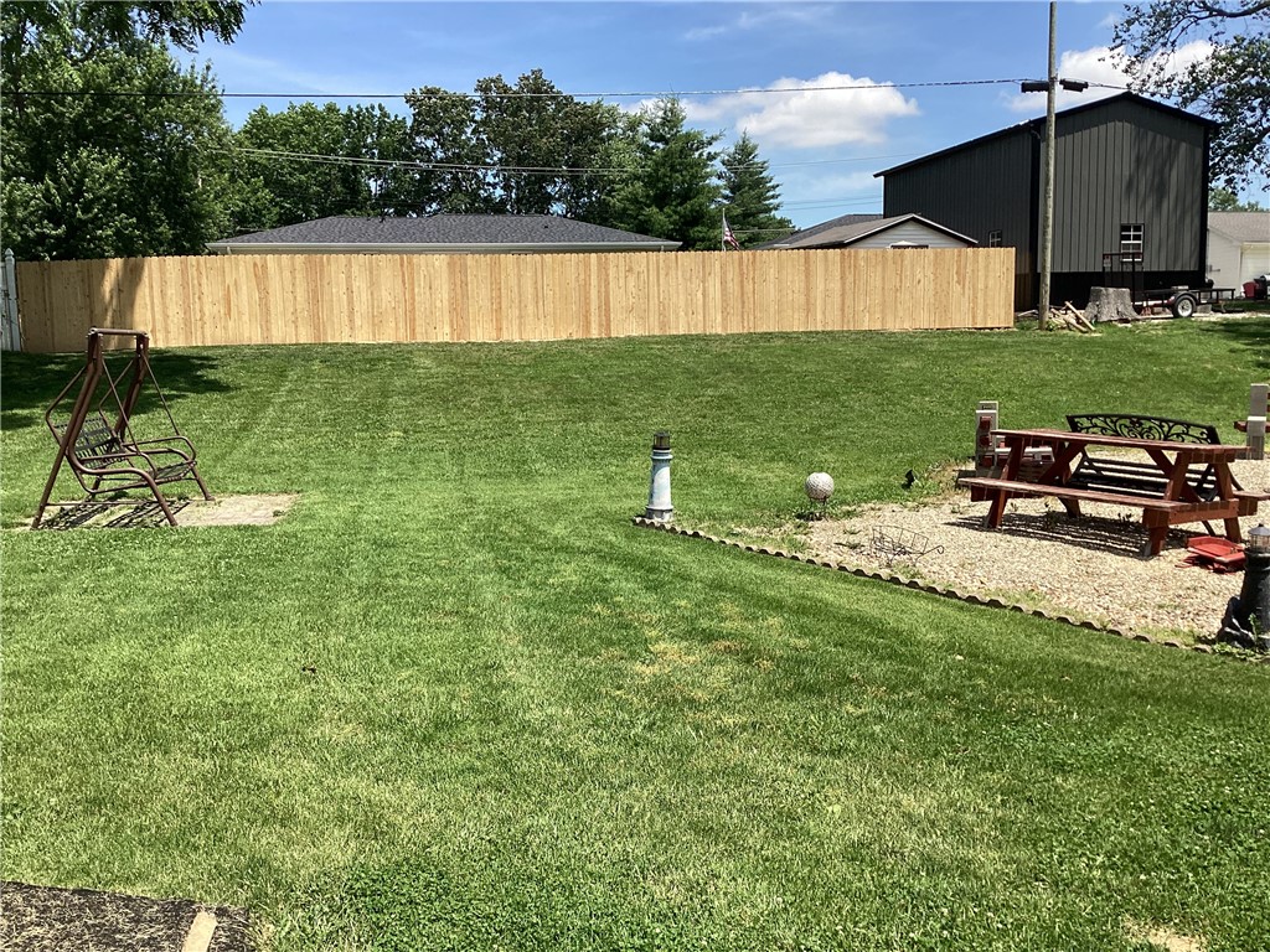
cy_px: 476
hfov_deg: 58.4
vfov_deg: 45.4
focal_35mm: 31
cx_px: 635
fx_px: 1137
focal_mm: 3.3
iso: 25
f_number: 2.4
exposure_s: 1/1006
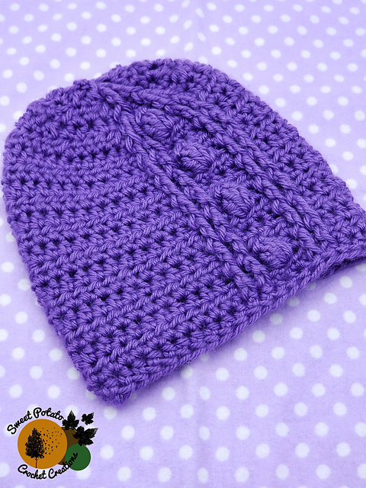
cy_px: 244
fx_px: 733
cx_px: 183
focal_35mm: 52
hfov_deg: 28.0
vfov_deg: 36.8
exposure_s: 1/120
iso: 50
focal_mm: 6
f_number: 2.4
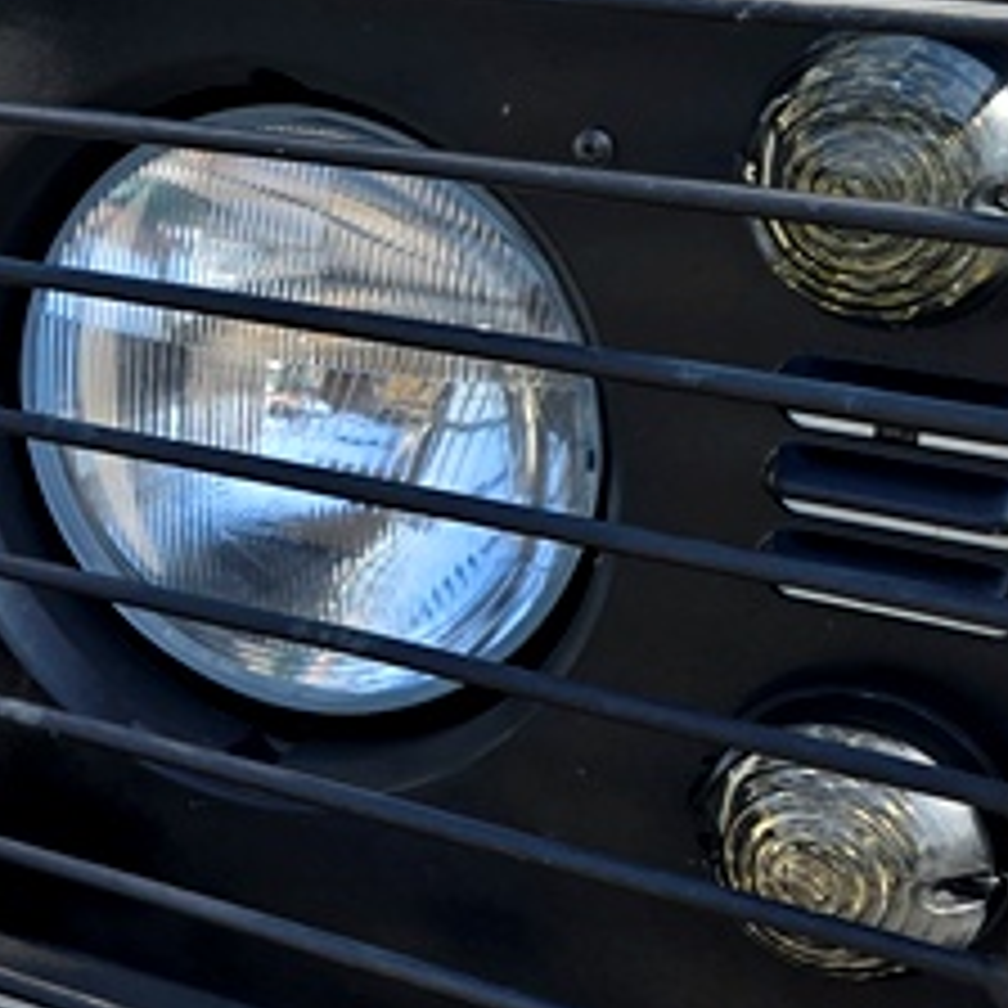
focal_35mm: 93
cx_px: -580
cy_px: 504
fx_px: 3064
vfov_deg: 18.7
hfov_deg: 16.7
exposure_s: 1/492
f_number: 1.7
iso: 12
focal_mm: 6.3
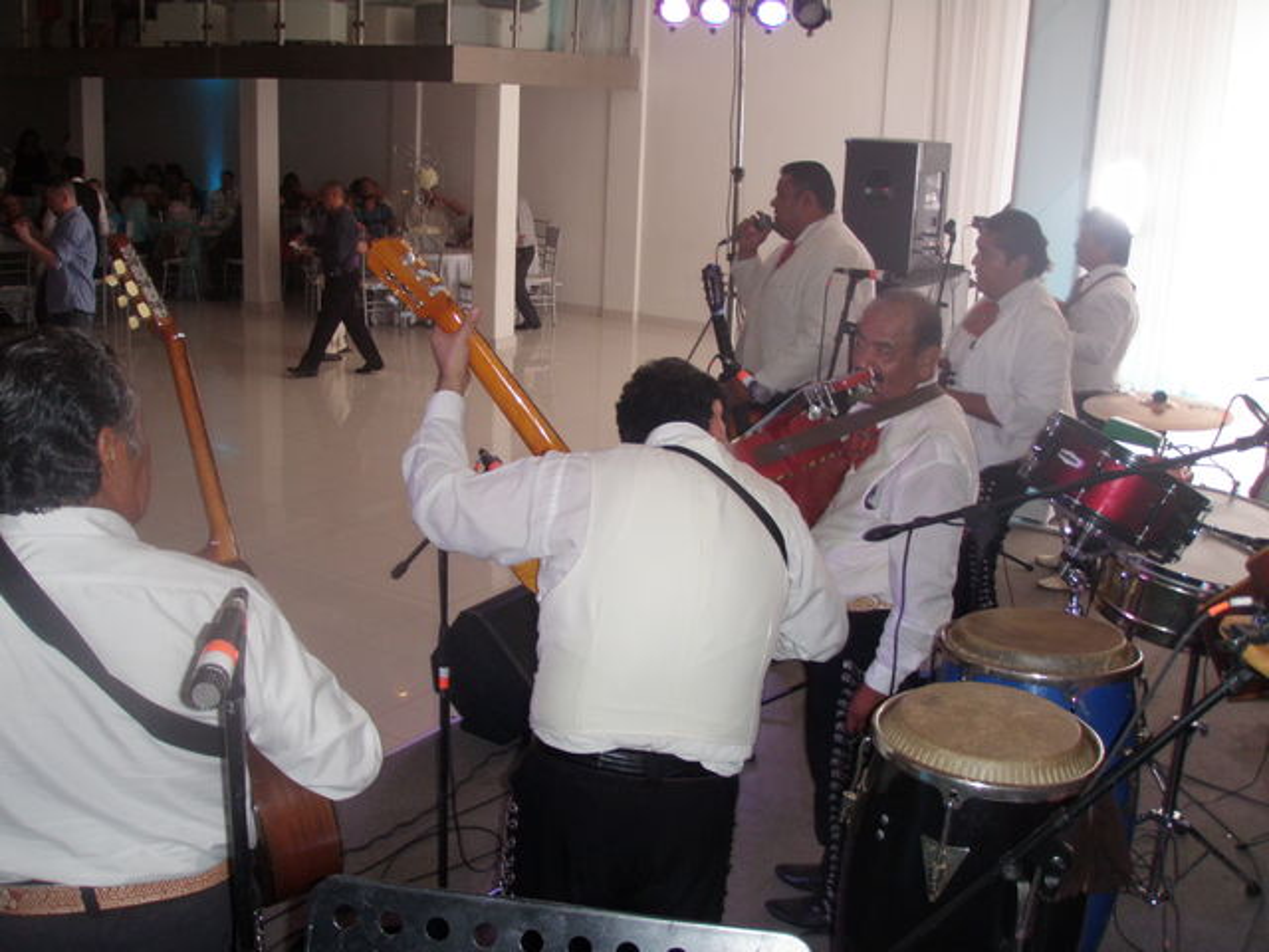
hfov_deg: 49.0
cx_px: 634
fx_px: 1393
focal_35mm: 38
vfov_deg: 37.7
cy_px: 476
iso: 160
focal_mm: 6.7
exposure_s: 1/30
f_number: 3.5
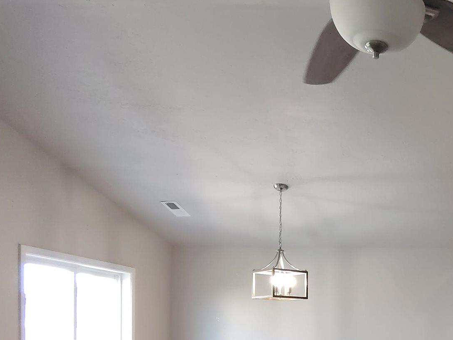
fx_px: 589
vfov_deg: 30.1
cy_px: 337
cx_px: 462
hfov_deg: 37.2
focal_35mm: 45
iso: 356
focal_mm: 2.13
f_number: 2.2
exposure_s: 1/60
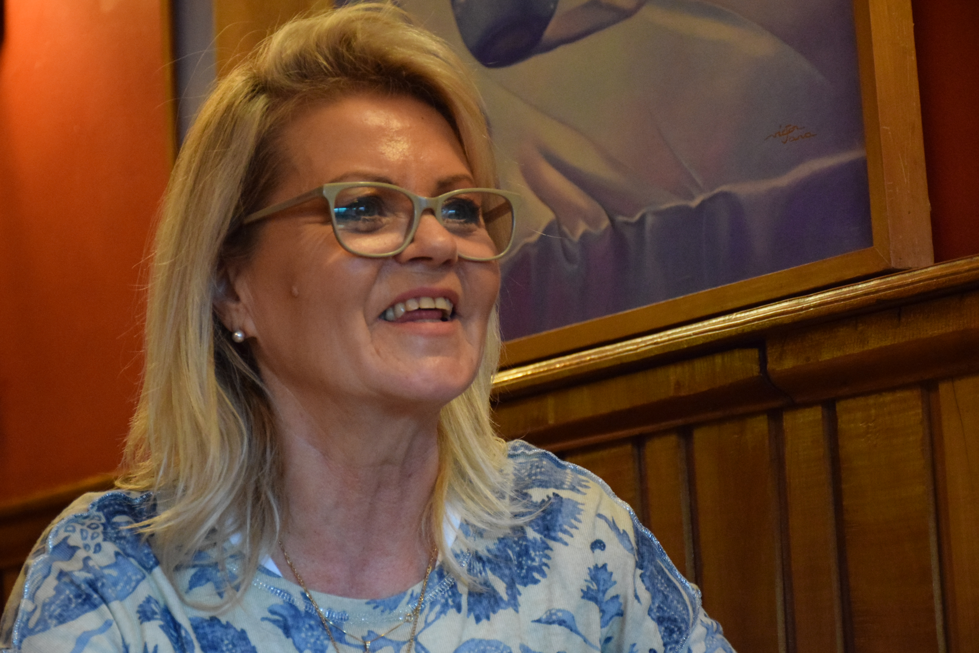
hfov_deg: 19.5
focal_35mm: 105
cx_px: 490
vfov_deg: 13.0
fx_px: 2856
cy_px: 326
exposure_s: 1/80
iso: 6400
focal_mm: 70
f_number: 5
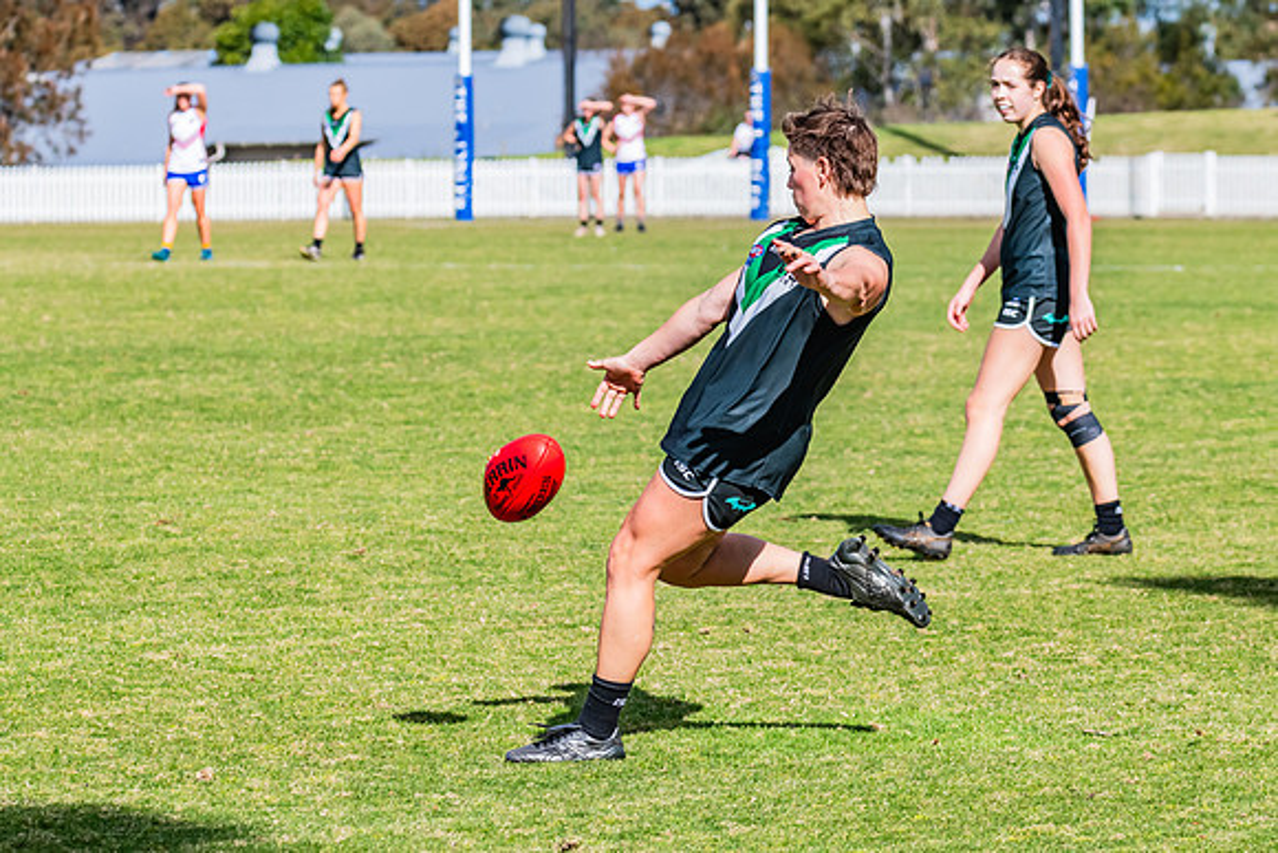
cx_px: 743
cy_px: 452
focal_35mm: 201
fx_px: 7153
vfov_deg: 6.8
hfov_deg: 10.2
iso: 800
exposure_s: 1/1600
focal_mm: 170
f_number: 9
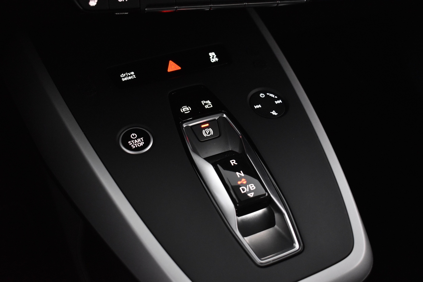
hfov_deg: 43.6
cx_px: 212
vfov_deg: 29.9
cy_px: 141
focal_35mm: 45
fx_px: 529
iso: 3200
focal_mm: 30
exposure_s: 1/30
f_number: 4.2
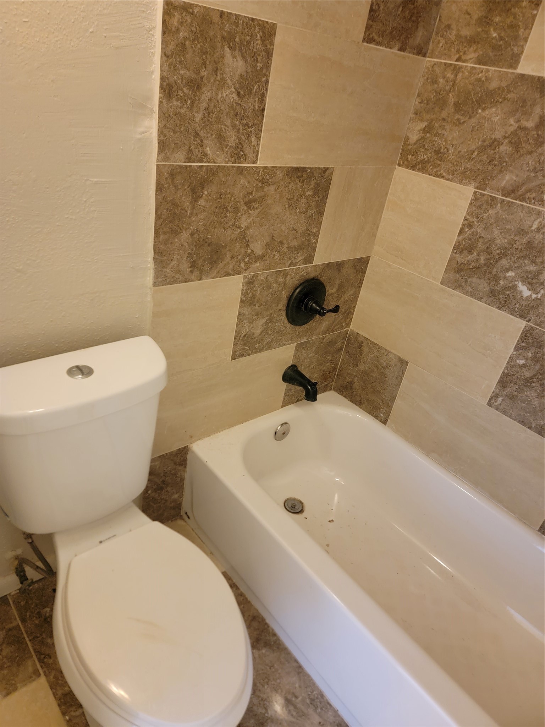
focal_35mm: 24
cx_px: 272
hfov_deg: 56.8
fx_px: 504
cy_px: 364
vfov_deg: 71.6
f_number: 1.8
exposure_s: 1/40
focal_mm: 6.7
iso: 500
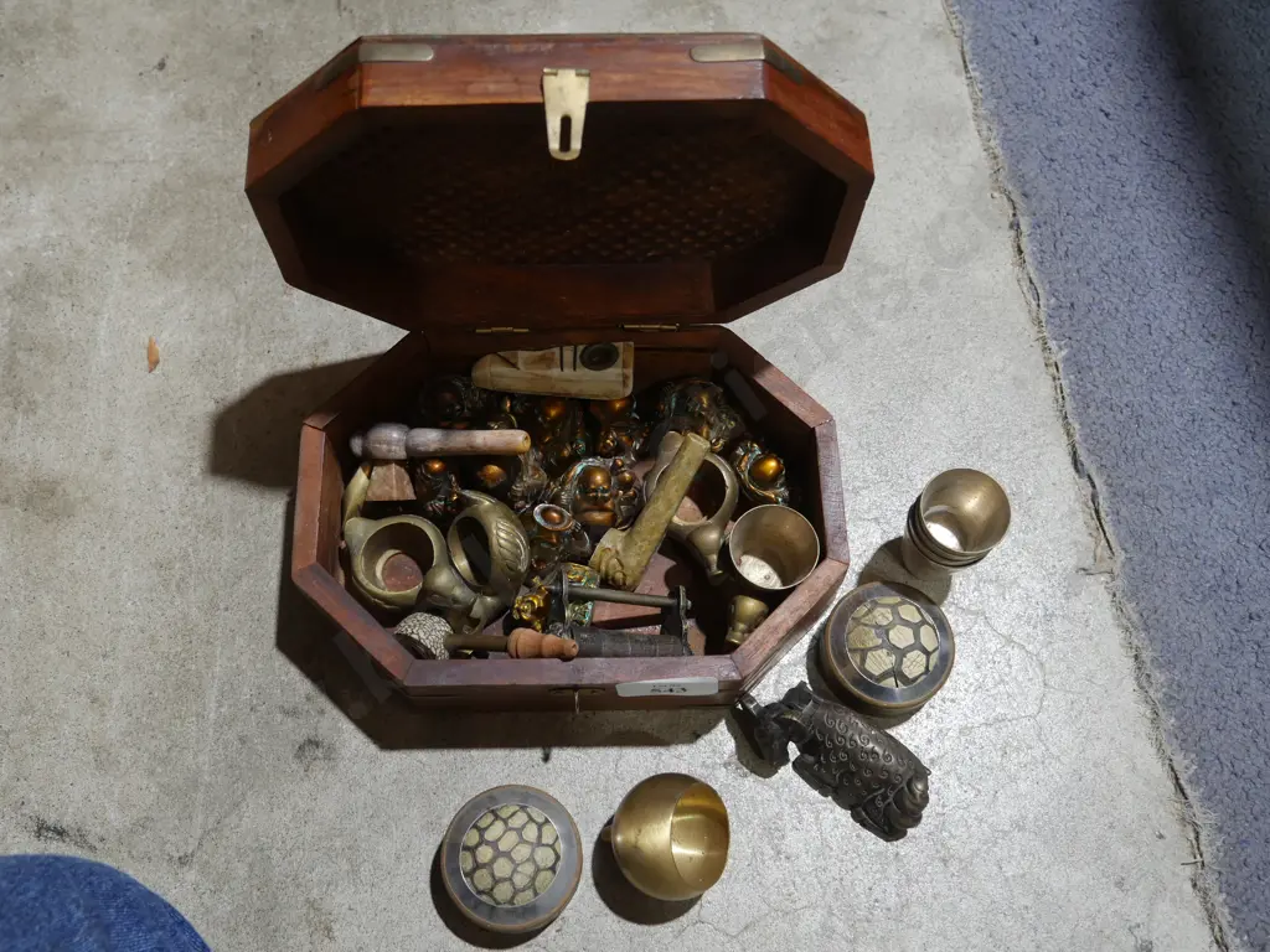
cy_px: 476
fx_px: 1247
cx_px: 635
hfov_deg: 54.0
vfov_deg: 41.8
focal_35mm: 34
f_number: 4
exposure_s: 1/60
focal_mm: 17
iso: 400
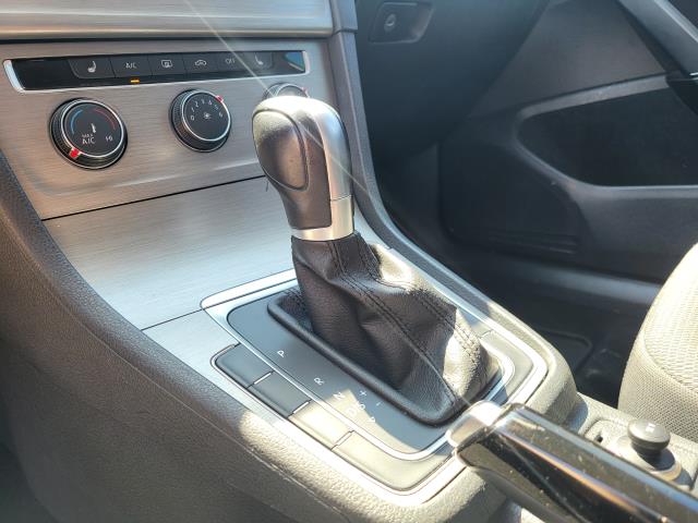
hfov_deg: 67.3
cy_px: 262
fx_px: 524
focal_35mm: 26
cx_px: 349
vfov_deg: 53.1
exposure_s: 1/120
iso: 40
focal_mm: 5.4
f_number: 1.8
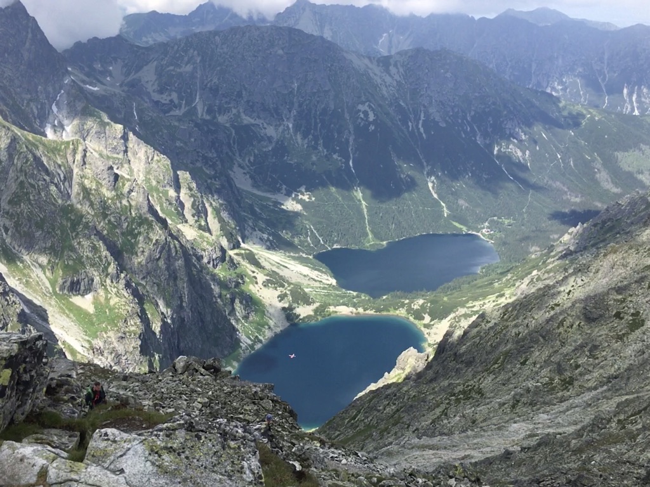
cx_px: 325
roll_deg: +0.0
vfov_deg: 48.2
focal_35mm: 29
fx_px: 545
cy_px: 244
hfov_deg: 61.7
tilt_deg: -24.8
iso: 25
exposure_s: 1/855
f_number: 2.2
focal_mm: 4.15
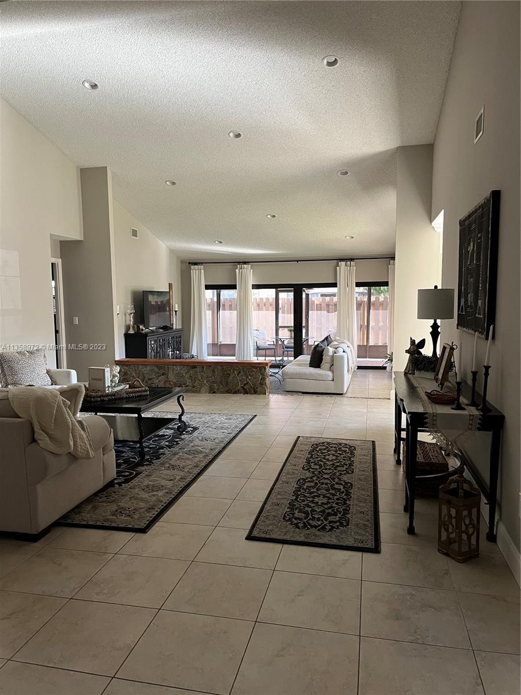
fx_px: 522
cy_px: 348
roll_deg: +0.1
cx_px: 260
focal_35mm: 26
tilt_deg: -5.8
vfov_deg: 67.3
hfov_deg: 53.1
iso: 160
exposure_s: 1/60
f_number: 1.6
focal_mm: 5.1
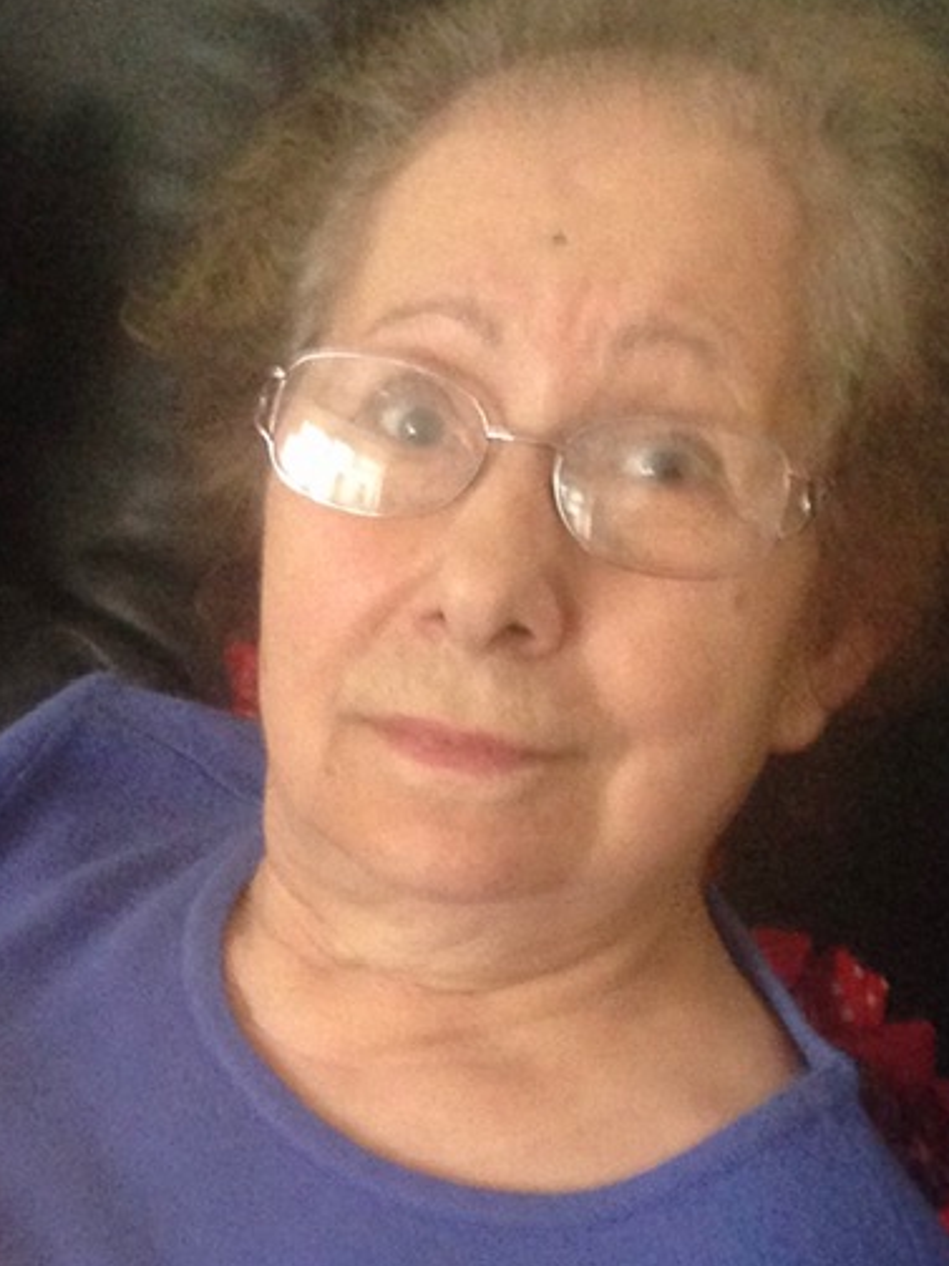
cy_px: 662
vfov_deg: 44.8
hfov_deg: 34.3
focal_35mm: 42
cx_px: 536
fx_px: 1536
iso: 320
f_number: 2.4
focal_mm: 4.12
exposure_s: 1/20
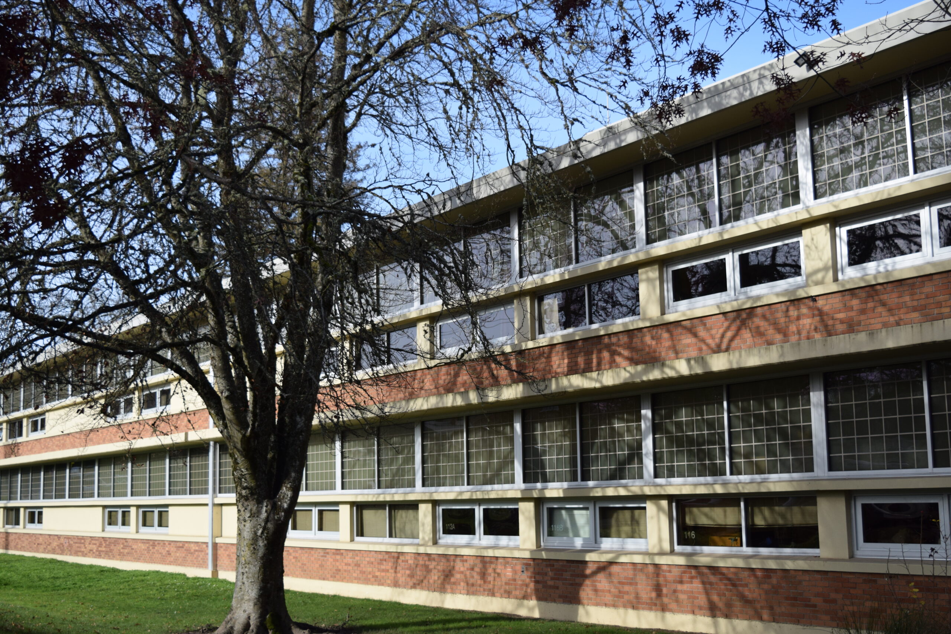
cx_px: 476
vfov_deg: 28.1
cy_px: 317
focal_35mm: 48
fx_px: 1268
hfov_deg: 41.1
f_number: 5.6
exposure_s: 1/1600
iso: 400
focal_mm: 32
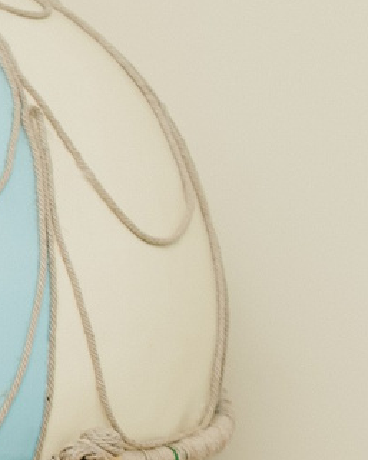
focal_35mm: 207
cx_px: -1059
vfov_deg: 9.3
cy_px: 170
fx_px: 2817
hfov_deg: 6.3
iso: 160
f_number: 4
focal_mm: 26
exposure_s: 1/160
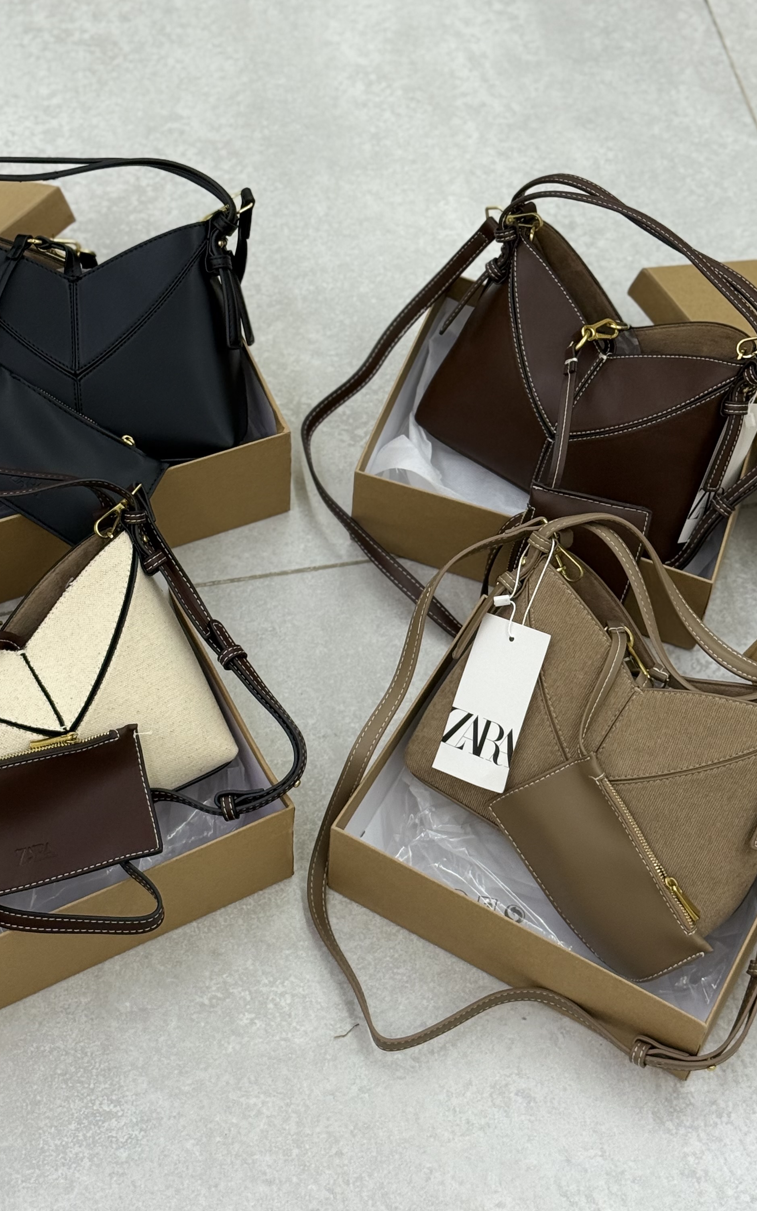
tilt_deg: -54.4
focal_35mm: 68
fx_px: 2244
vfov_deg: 30.2
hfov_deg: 19.1
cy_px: 530
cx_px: 338
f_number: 1.78
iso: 80
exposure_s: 1/541
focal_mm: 6.76
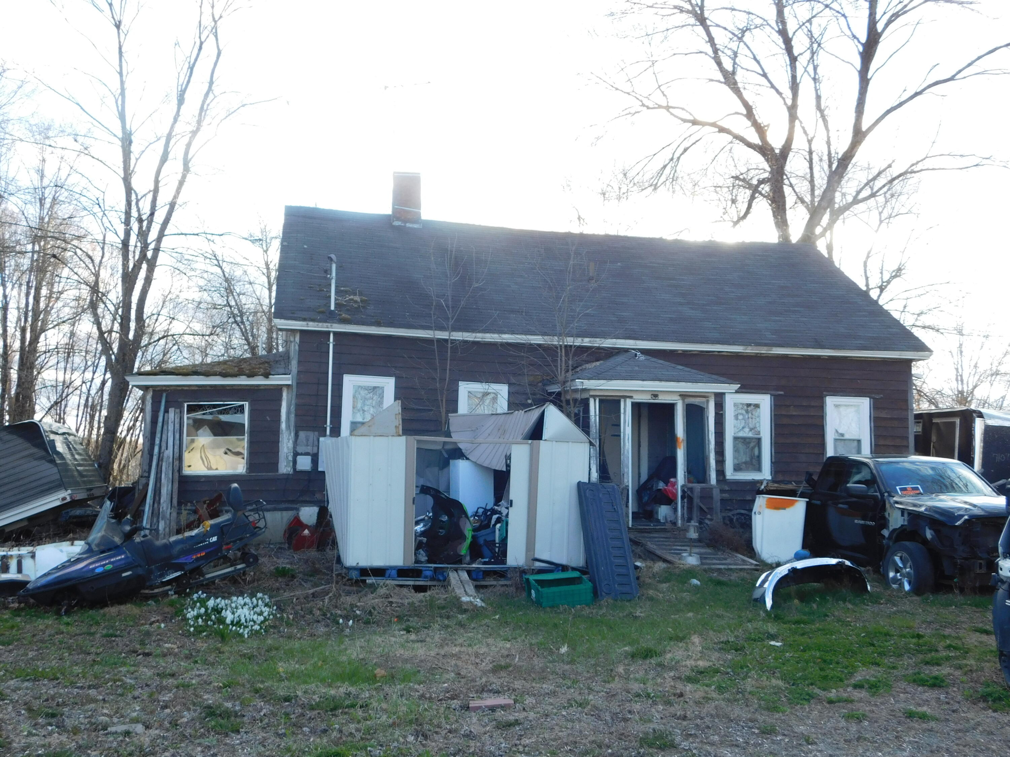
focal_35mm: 36
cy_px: 378
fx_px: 1050
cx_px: 505
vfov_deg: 39.7
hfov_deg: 51.4
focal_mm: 6.3
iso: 125
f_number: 3.5
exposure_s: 1/200
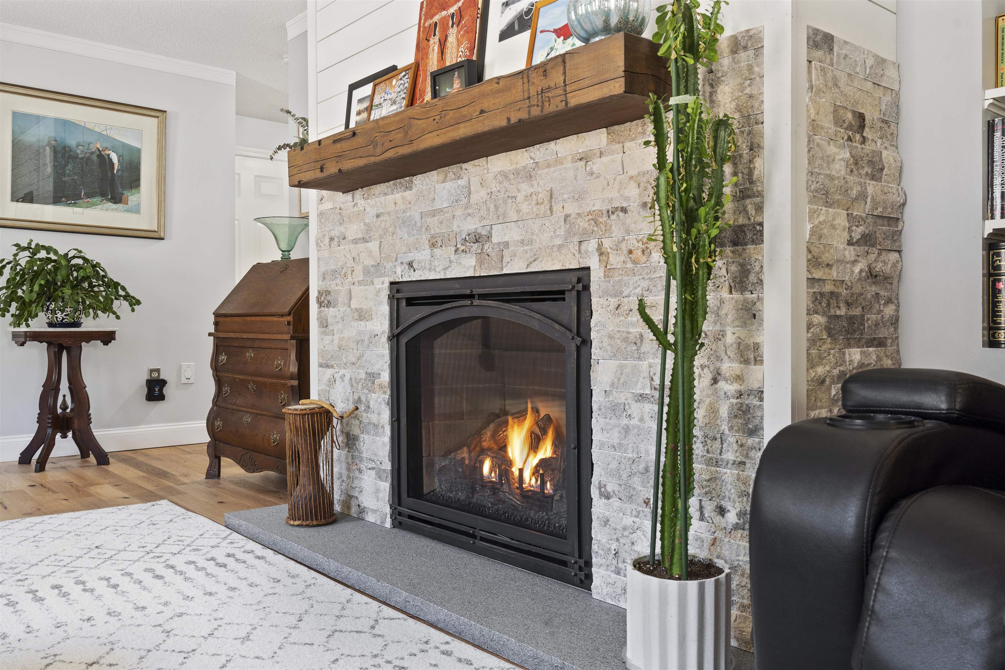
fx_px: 810
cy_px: 335
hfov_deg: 63.7
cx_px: 502
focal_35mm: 29
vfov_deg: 45.0
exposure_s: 1/2.5
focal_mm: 29
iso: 320
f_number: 8
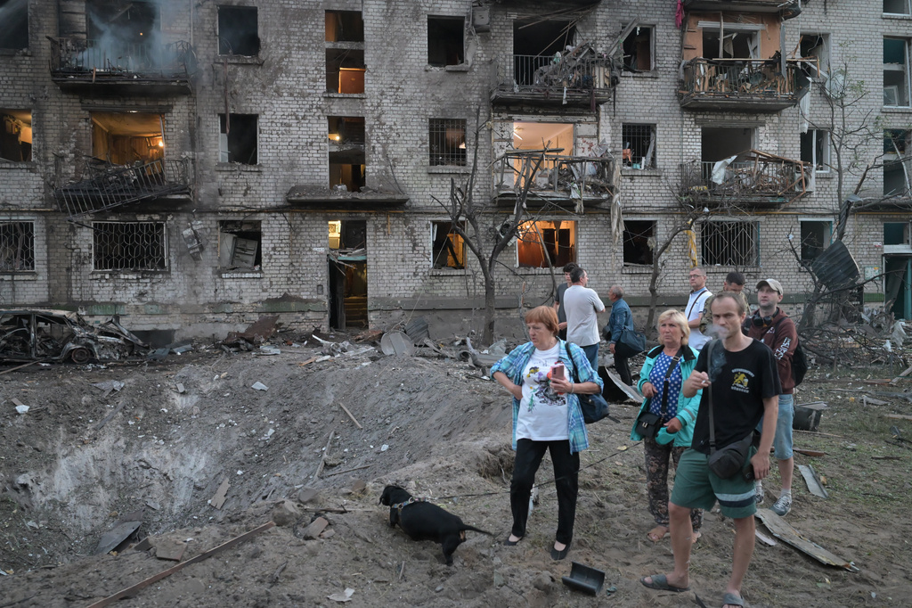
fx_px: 886
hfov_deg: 54.4
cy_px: 304
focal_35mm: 35
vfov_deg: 37.8
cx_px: 456
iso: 6400
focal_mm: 35
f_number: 4
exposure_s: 1/125
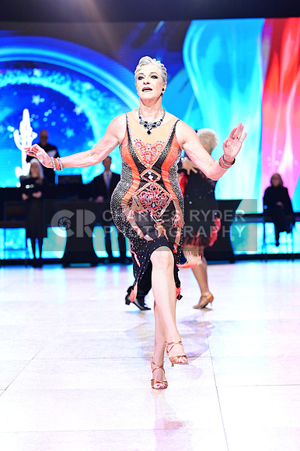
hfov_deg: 14.8
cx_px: 150
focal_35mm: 92
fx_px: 1151
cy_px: 226
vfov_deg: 22.2
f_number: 2.8
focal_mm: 92
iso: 1600
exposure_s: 1/320
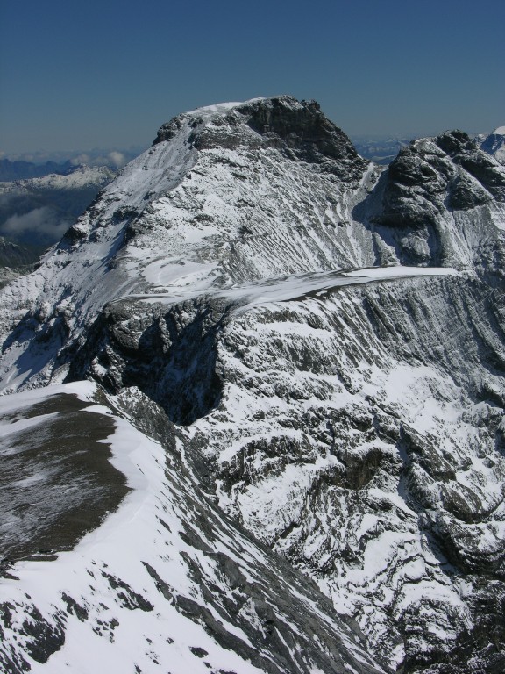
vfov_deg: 33.2
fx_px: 1128
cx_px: 252
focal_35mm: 58
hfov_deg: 25.2
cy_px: 337
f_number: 7.9
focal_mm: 14.7
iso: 50
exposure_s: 1/598
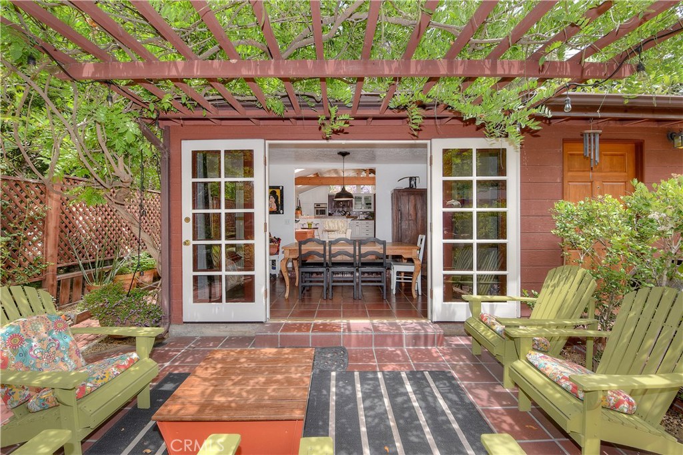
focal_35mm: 15
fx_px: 284
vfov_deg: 77.3
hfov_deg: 100.4
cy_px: 228
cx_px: 342
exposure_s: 1/125
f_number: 9
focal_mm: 10
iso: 200
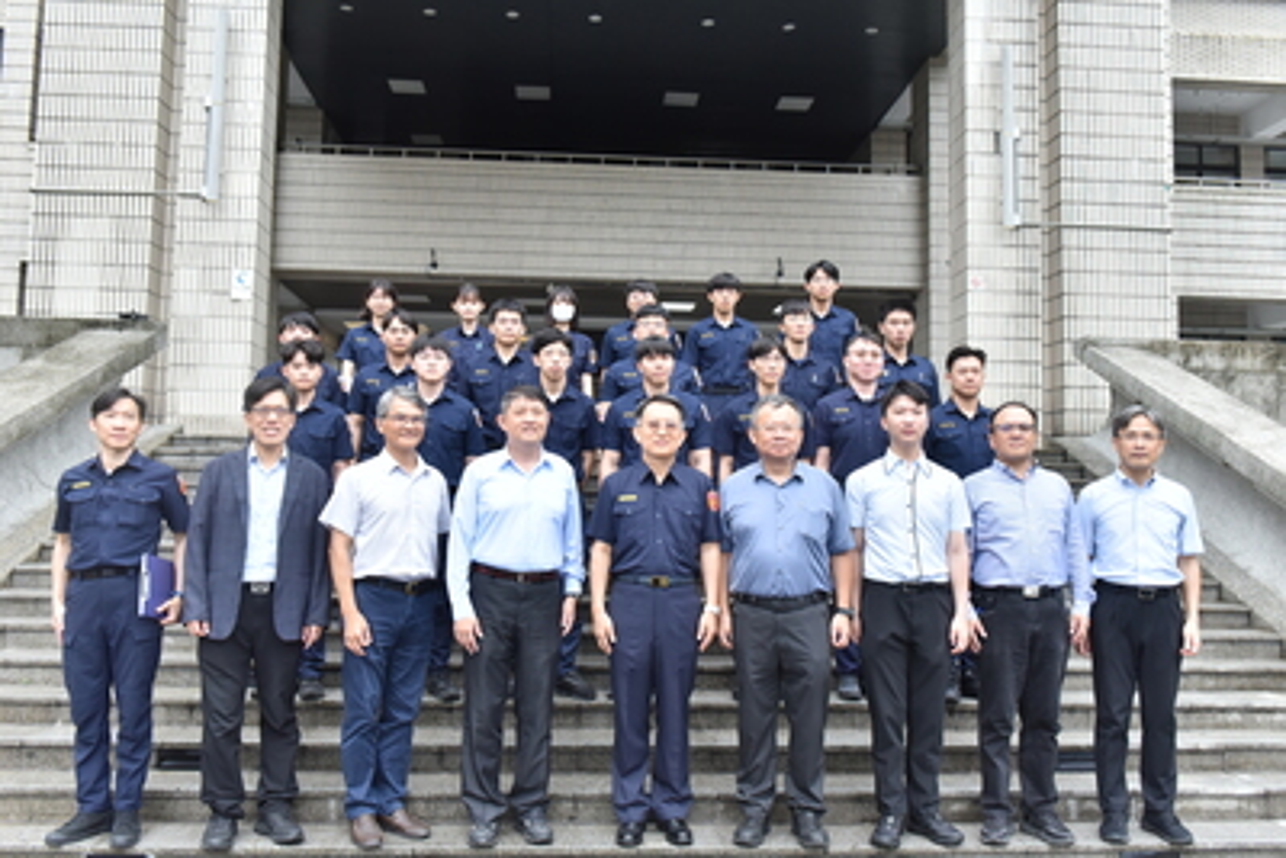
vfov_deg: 41.1
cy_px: 429
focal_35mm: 32
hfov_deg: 58.7
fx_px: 1143
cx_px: 643
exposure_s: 1/250
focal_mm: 32
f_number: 8
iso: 1250
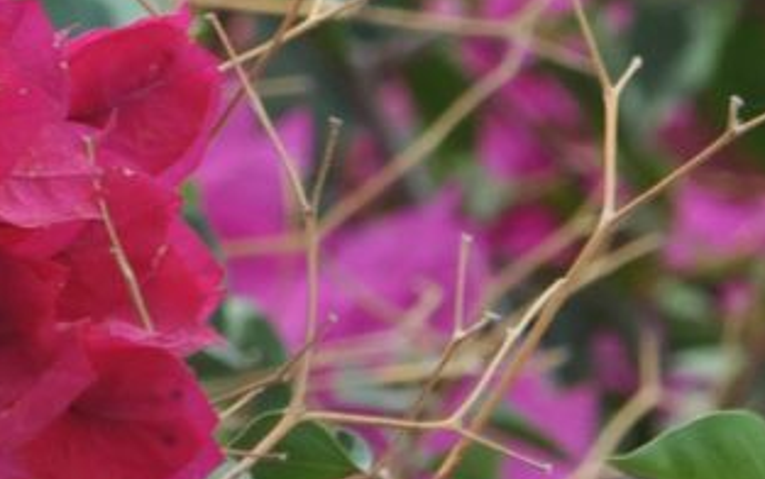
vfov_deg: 0.5
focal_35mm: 2538
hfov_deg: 0.8
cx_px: -648
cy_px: -422
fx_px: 52943
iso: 500
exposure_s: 1/200
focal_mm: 400
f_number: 13
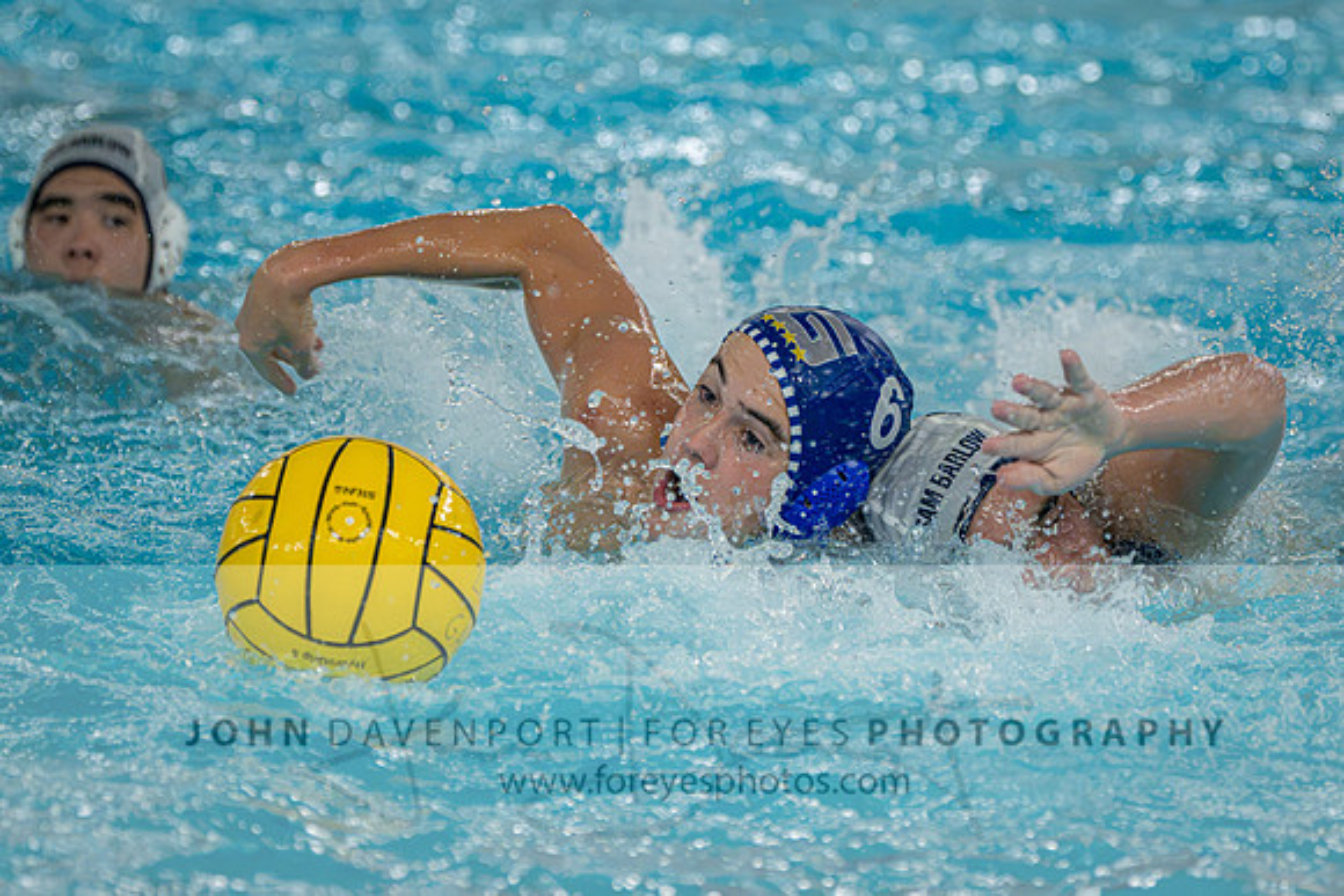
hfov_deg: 9.7
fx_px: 7926
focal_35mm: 212
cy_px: 347
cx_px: 745
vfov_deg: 6.5
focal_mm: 150
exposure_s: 1/1000
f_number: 4
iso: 12800
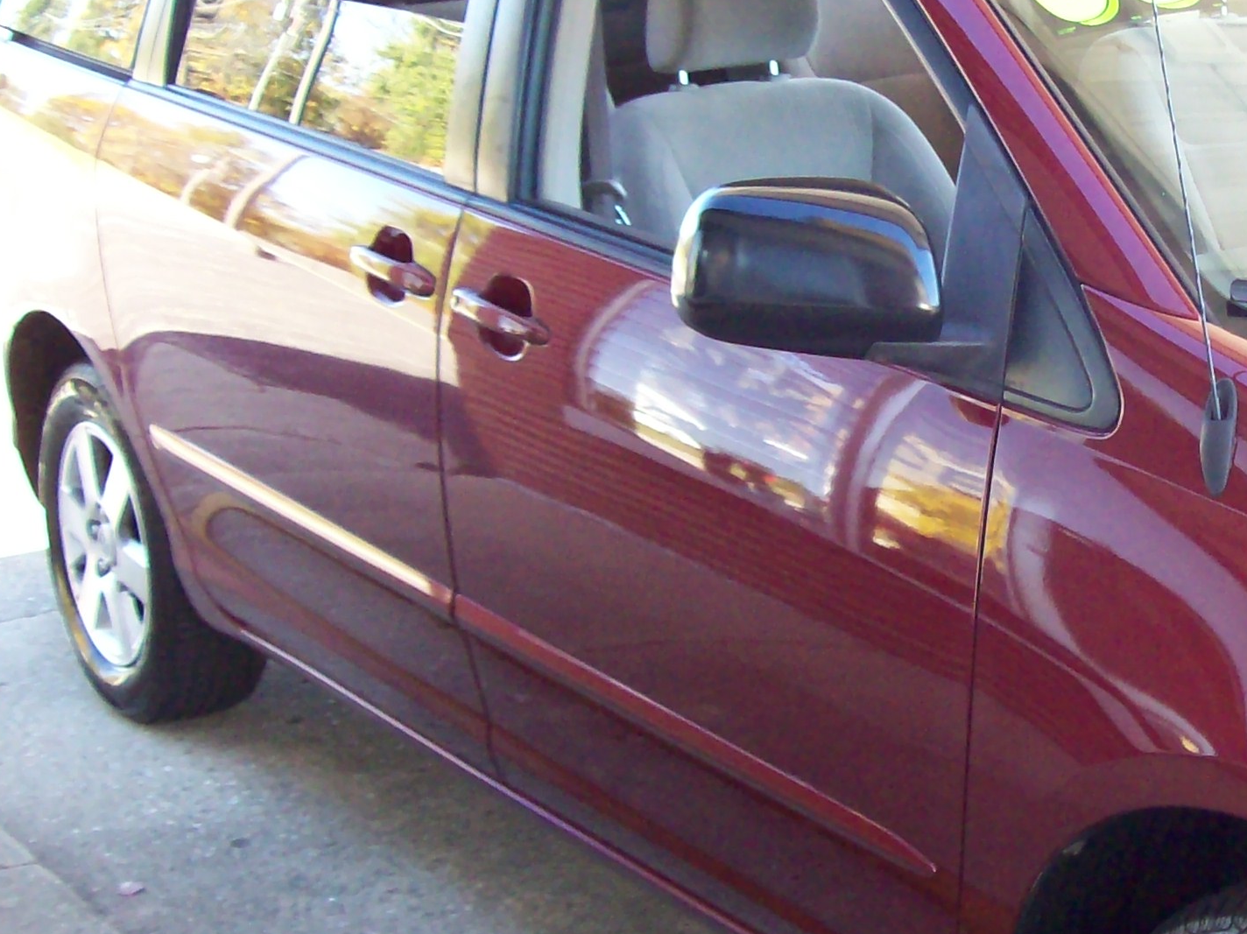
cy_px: 491
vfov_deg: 20.4
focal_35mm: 72
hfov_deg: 26.0
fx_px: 2593
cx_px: 1165
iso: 261
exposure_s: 1/128
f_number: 2.7
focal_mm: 6
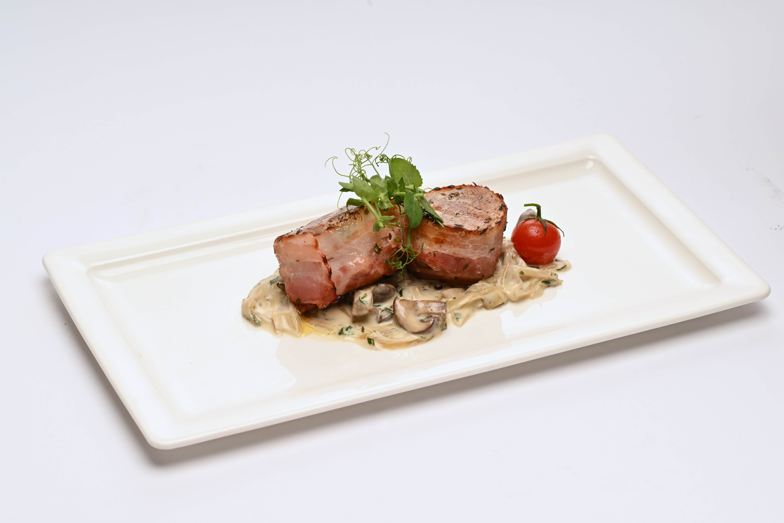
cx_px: 392
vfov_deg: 13.0
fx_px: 2286
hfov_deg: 19.5
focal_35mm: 105
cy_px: 262
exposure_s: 1/160
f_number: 13
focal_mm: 105
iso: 200
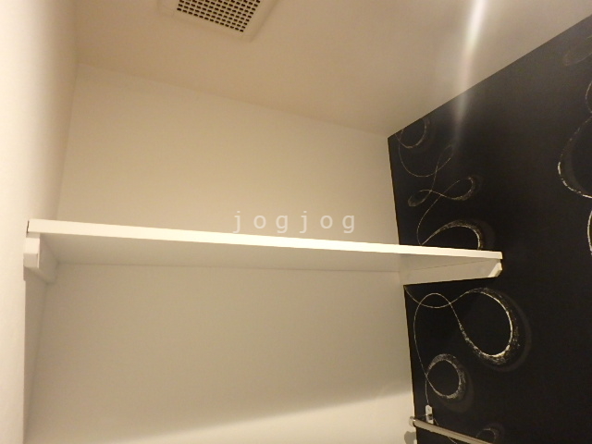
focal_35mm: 21
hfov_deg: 79.0
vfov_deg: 63.4
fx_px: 359
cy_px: 222
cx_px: 296
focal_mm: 3.7
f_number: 3.5
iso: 800
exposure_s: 1/25
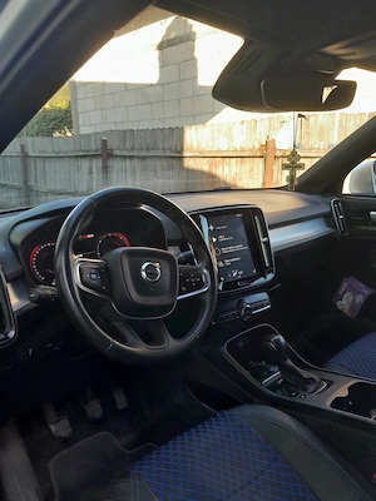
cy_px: 250
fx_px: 391
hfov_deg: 51.4
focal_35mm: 27
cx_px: 188
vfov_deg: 65.3
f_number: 1.8
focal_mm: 4
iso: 40
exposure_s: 1/50
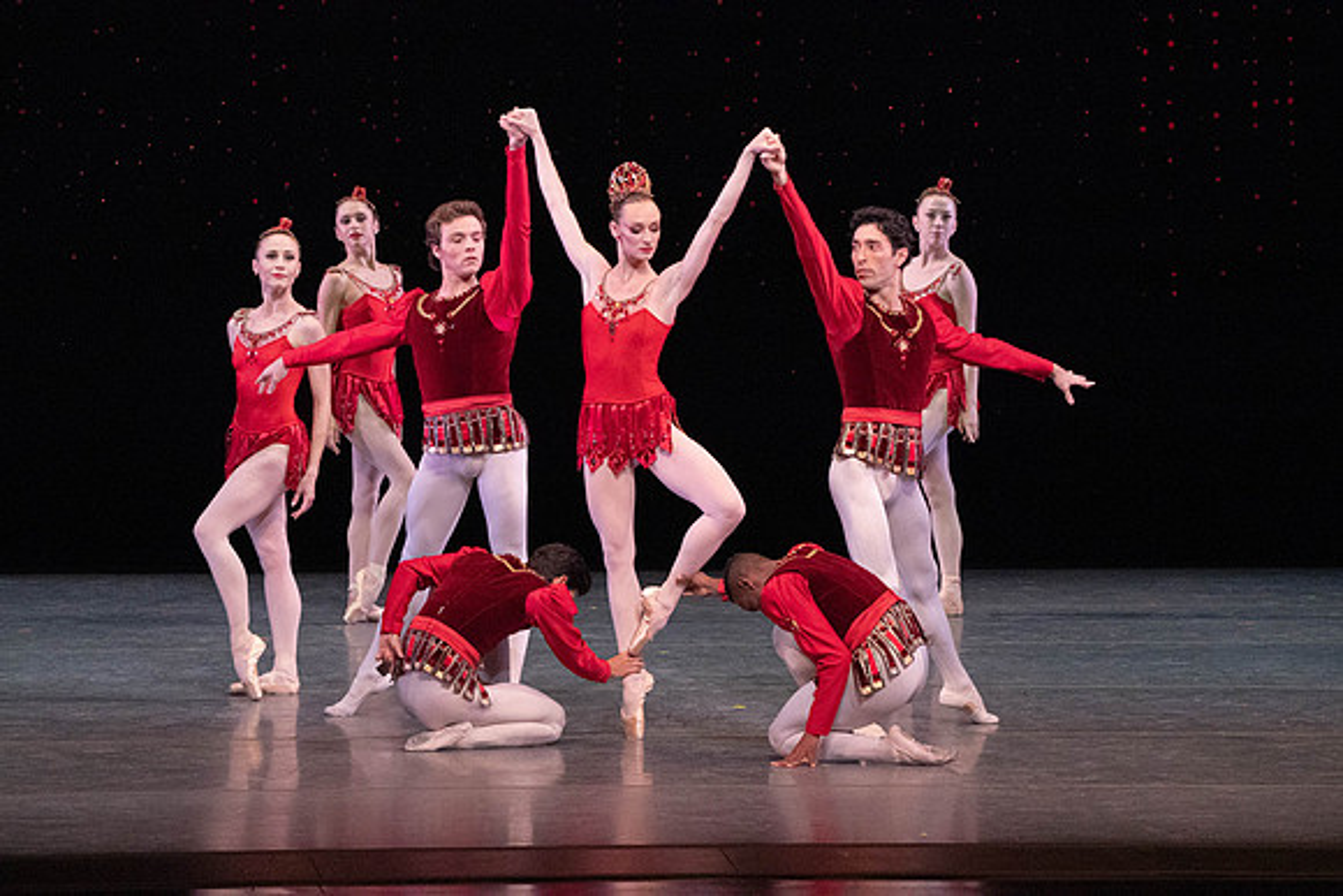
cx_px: 672
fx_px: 11194
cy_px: 448
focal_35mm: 300
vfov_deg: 4.6
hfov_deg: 6.9
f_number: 11
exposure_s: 1/500
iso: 16000
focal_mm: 300
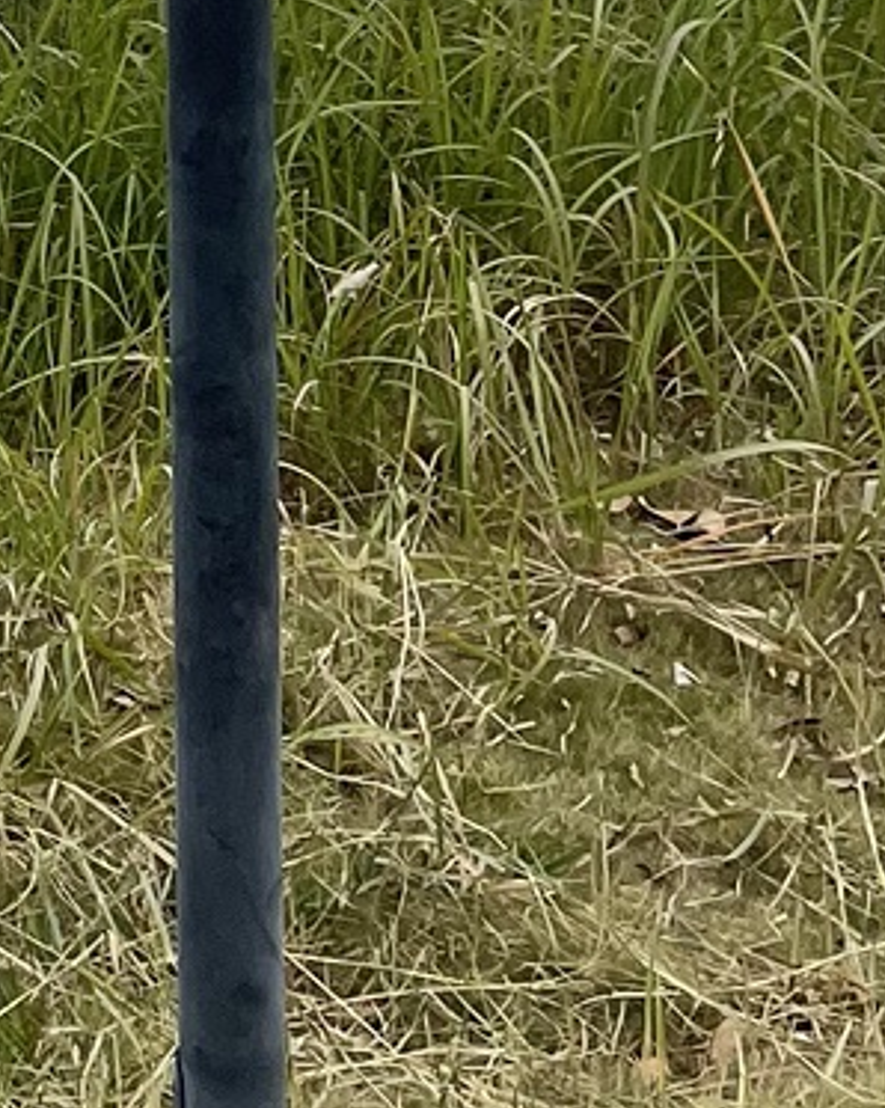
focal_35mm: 131
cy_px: -499
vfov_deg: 13.9
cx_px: -1084
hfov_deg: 10.5
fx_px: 4293
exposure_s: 1/4525
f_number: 1.6
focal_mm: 5.1
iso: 32
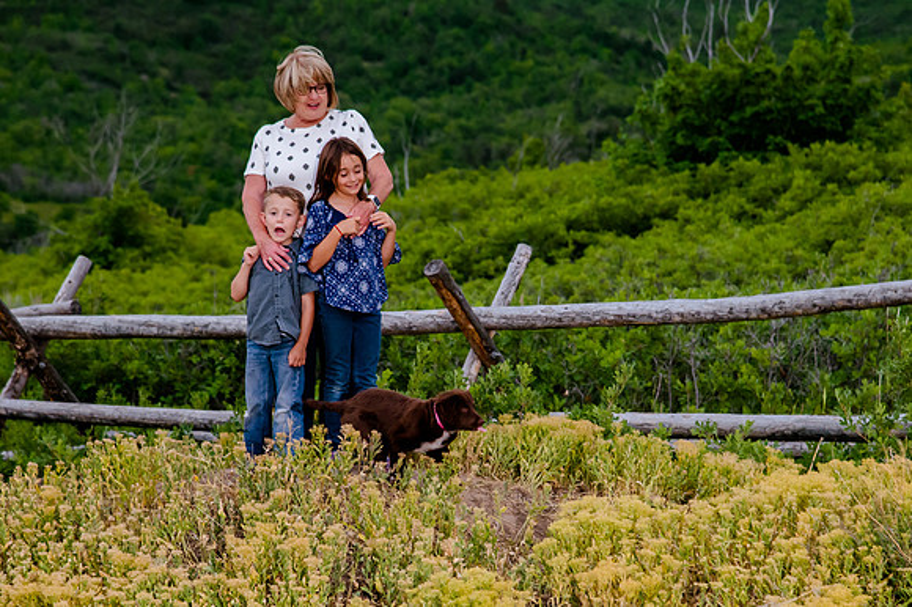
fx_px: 3604
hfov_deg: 14.4
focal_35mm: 142
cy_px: 412
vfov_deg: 9.6
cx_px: 505
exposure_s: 1/250
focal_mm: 105
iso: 1600
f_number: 5.6
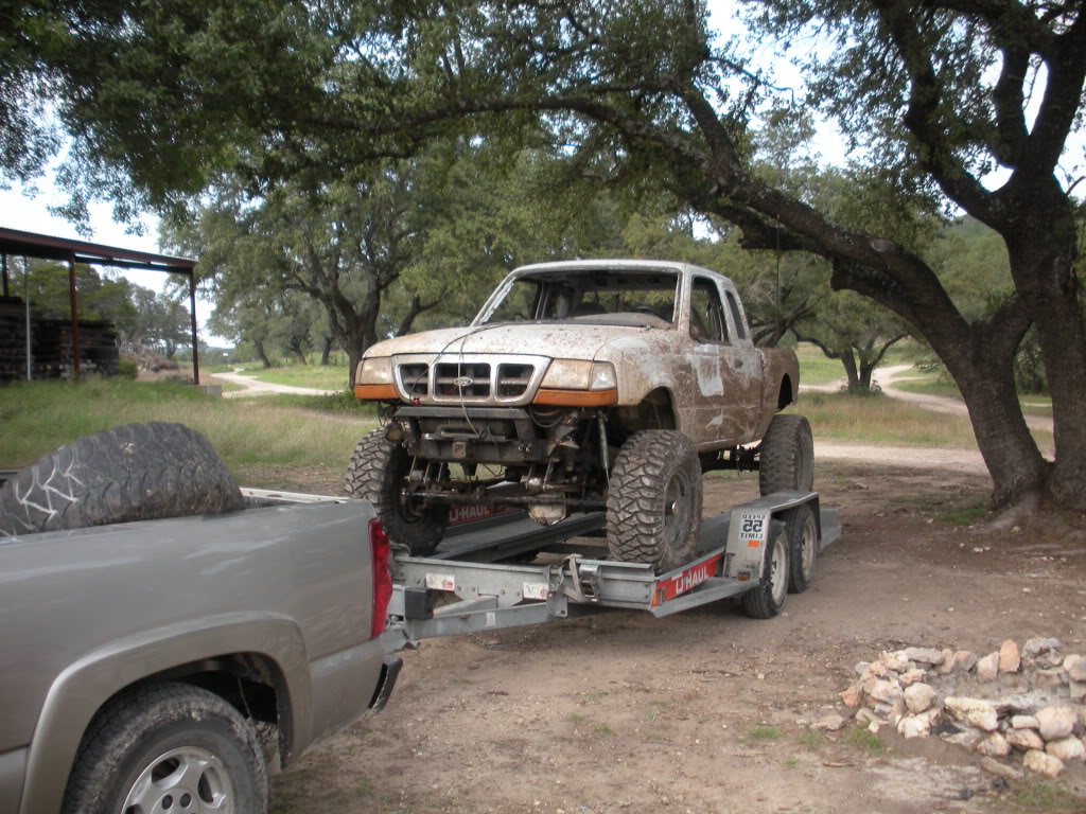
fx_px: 1098
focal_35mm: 35
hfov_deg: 52.6
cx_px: 543
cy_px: 407
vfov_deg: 40.7
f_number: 3.5
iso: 64
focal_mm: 6.3
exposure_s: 1/126
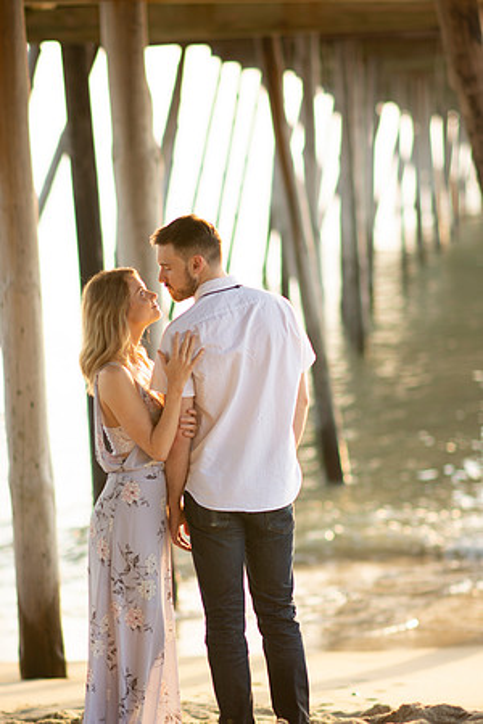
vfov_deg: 16.1
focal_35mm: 128
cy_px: 362
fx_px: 2566
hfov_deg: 10.8
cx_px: 242
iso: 125
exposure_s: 1/500
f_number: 1.8
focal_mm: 85
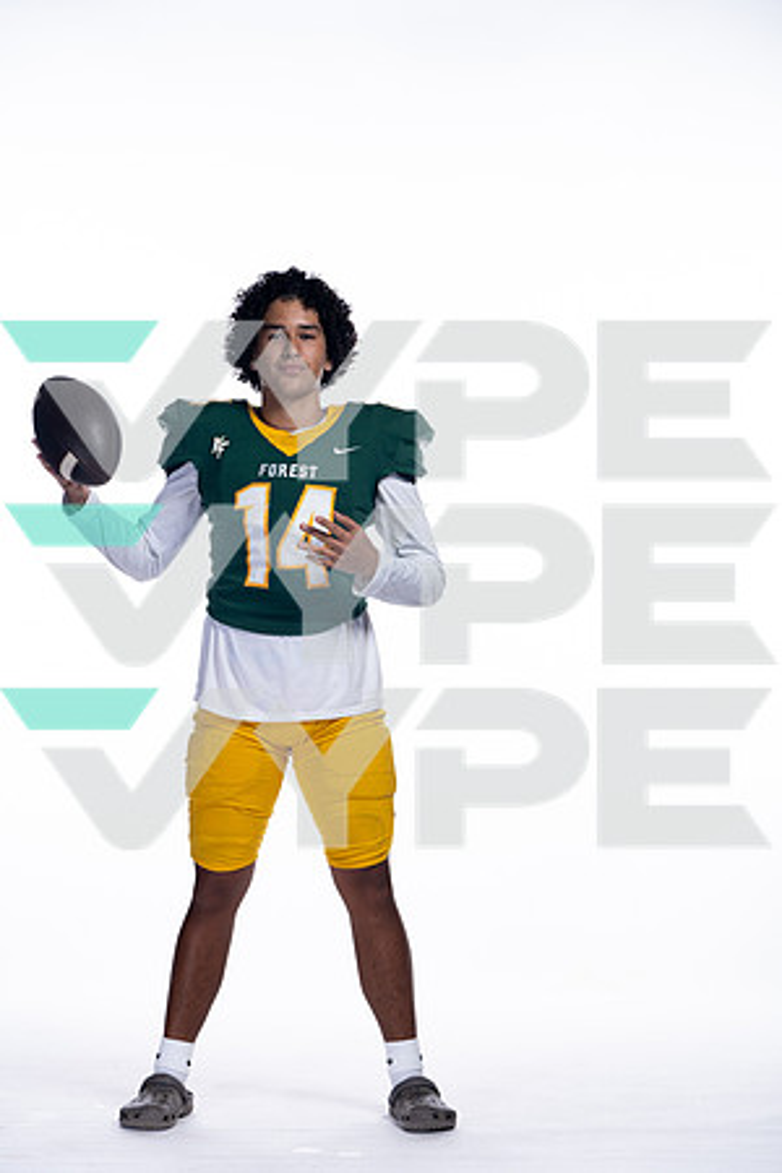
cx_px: 391
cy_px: 586
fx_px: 3584
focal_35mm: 110
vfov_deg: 18.6
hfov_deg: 12.5
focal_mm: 110
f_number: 6.3
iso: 400
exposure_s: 1/250
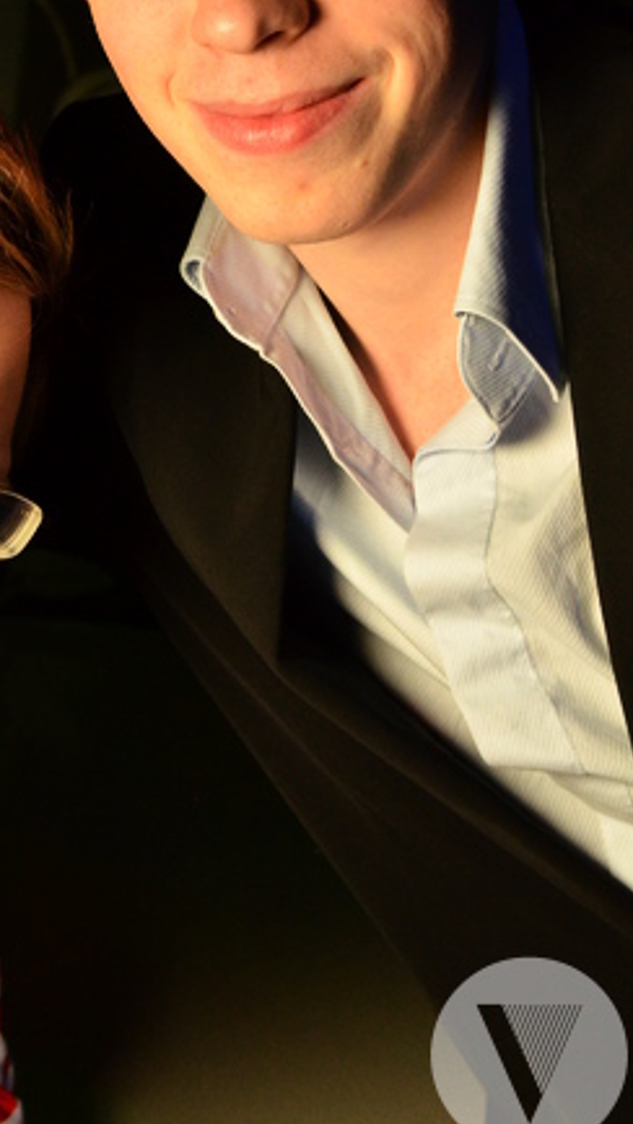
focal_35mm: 71
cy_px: 312
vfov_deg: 29.4
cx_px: 80
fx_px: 2116
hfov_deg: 16.8
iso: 1600
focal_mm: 28
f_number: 6.3
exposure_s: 1/200
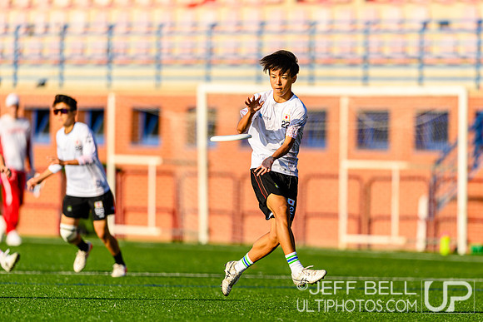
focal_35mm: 507
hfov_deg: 4.1
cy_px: 204
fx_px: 6802
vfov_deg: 2.7
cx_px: 306
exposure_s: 1/1600
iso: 100
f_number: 3.2
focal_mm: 400
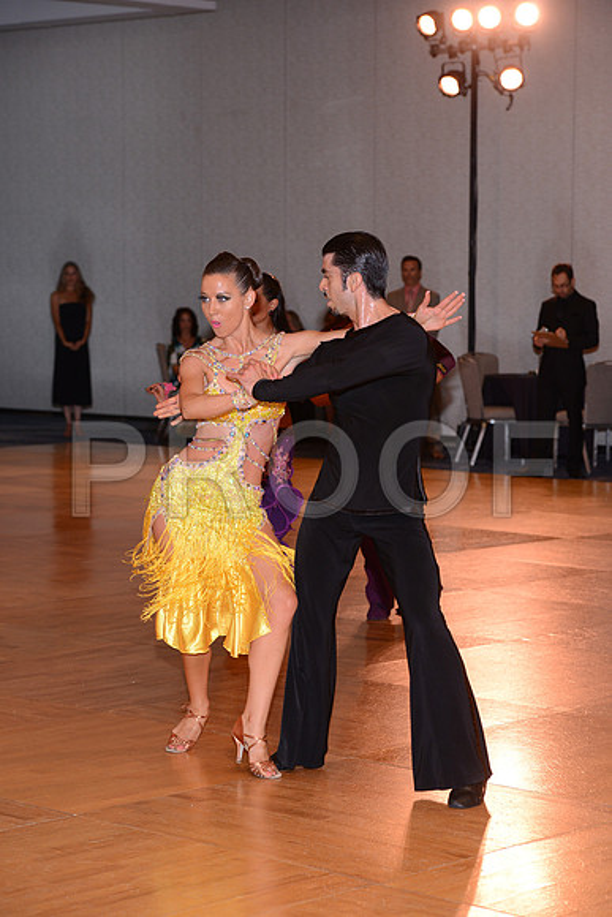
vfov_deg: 20.8
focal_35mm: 98
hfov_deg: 14.0
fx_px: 2497
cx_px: 306
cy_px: 458
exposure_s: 1/250
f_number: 5.6
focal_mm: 98
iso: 1000
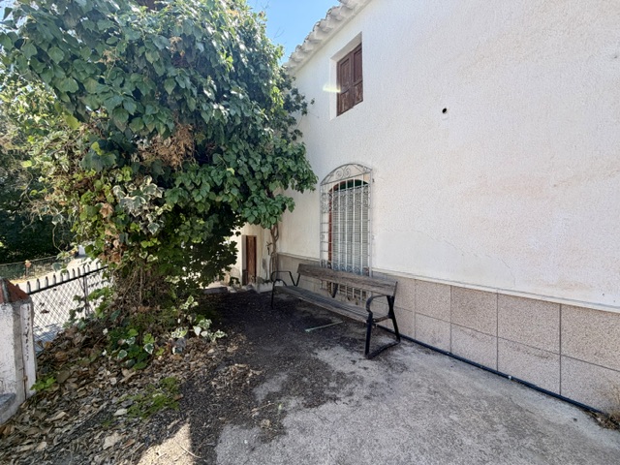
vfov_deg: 85.7
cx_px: 310
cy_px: 232
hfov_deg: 102.1
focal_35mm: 14
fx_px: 251
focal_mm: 2.22
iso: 50
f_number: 2.2
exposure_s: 1/502
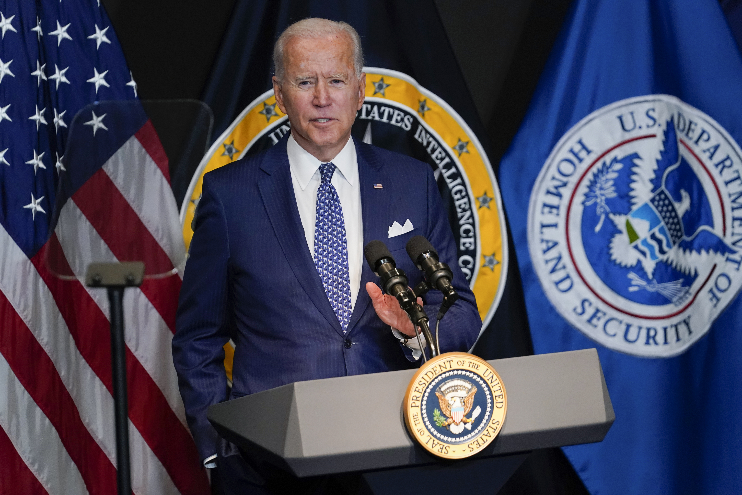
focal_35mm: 280
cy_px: 248
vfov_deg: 4.9
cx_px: 371
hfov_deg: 7.4
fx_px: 5771
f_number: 4
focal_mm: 280
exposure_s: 1/250
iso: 4000
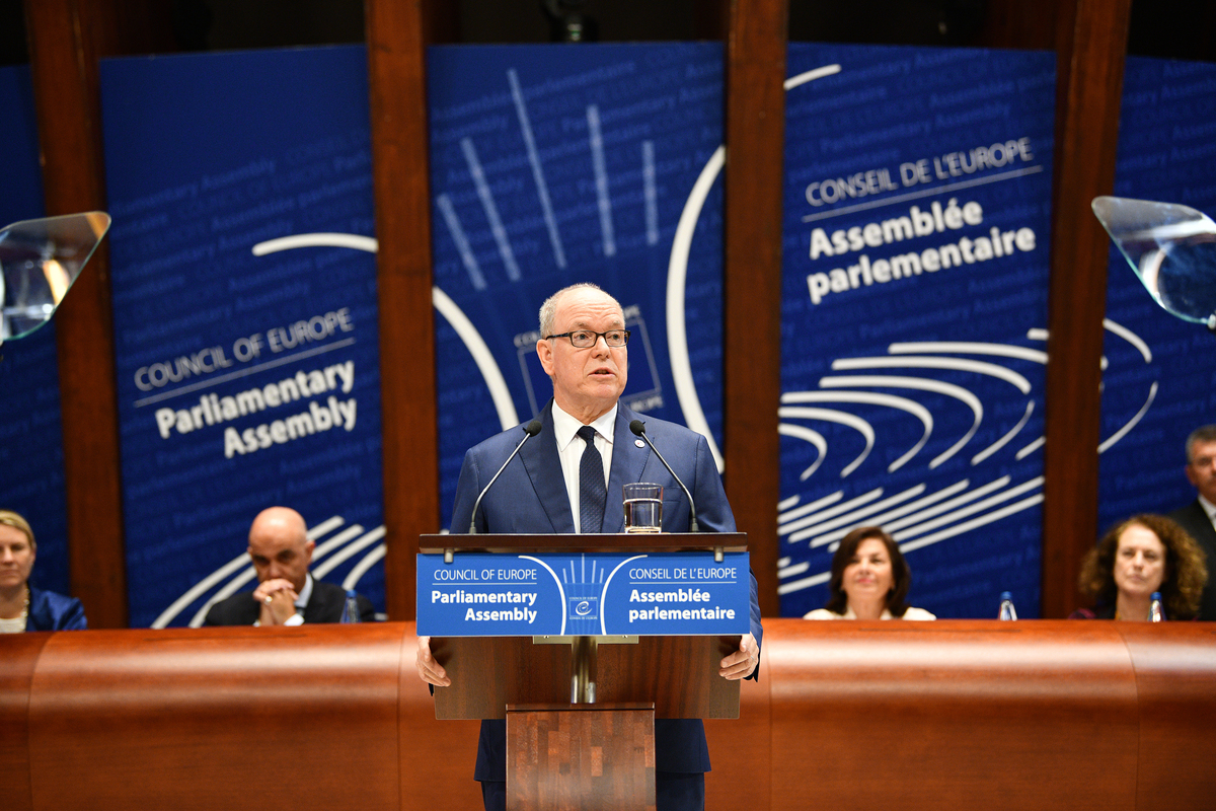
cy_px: 406
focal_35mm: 102
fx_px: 3445
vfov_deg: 13.4
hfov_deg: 20.0
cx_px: 608
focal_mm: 102
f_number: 2.8
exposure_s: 1/160
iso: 1250
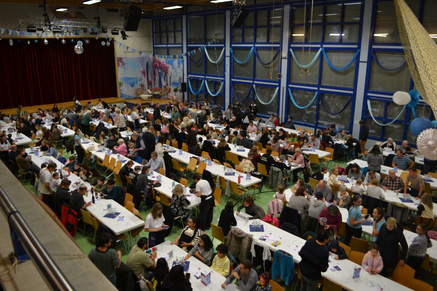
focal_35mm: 27
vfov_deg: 47.9
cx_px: 218
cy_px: 146
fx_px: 328
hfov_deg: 67.4
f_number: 3.5
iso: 400
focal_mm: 18
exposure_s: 1/25
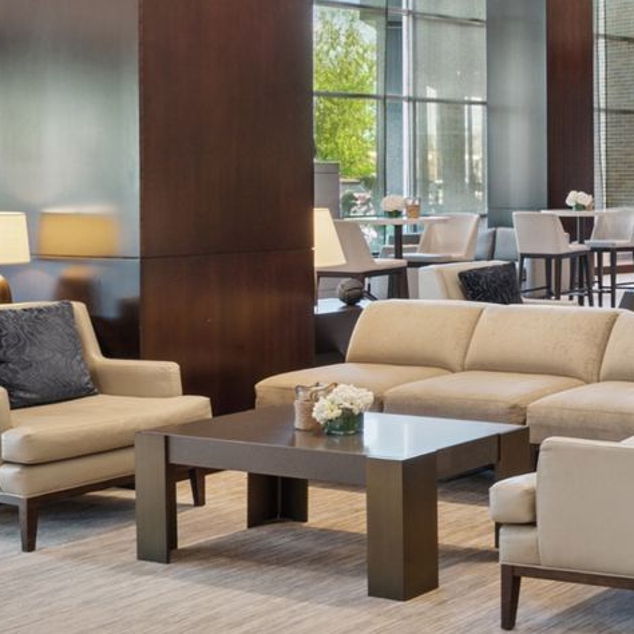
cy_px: 211
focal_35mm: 62
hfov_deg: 23.0
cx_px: 927
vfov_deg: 27.6
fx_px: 1285
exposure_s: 1/6
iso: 400
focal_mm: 18
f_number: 7.1
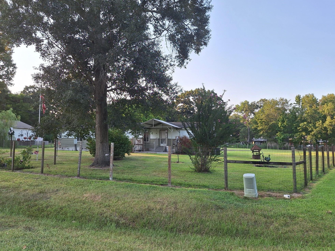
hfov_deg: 71.6
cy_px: 125
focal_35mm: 24
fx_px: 232
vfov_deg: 56.8
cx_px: 161
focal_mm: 5.54
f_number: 1.8
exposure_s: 1/713
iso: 40
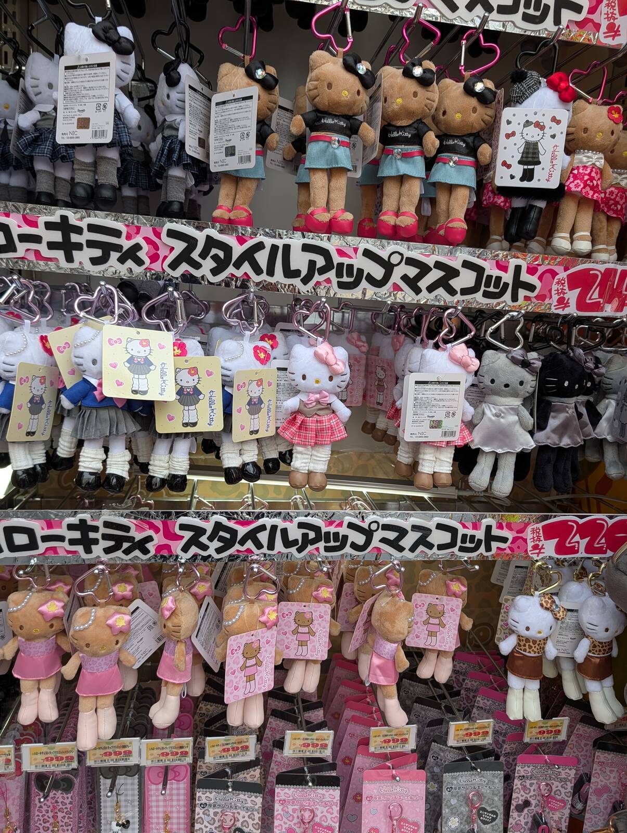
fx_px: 578
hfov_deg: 56.9
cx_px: 314
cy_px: 416
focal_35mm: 24
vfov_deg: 71.5
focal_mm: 6.9
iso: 31
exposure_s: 1/327
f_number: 1.68
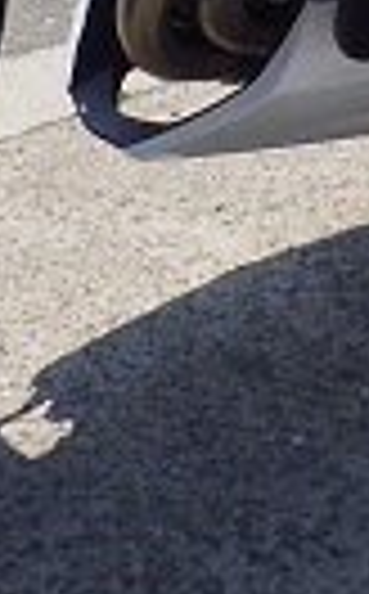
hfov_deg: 8.2
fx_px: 2570
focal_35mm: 159
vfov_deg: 12.0
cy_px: -511
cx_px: 387
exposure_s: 1/1500
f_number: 4.2
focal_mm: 5
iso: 250
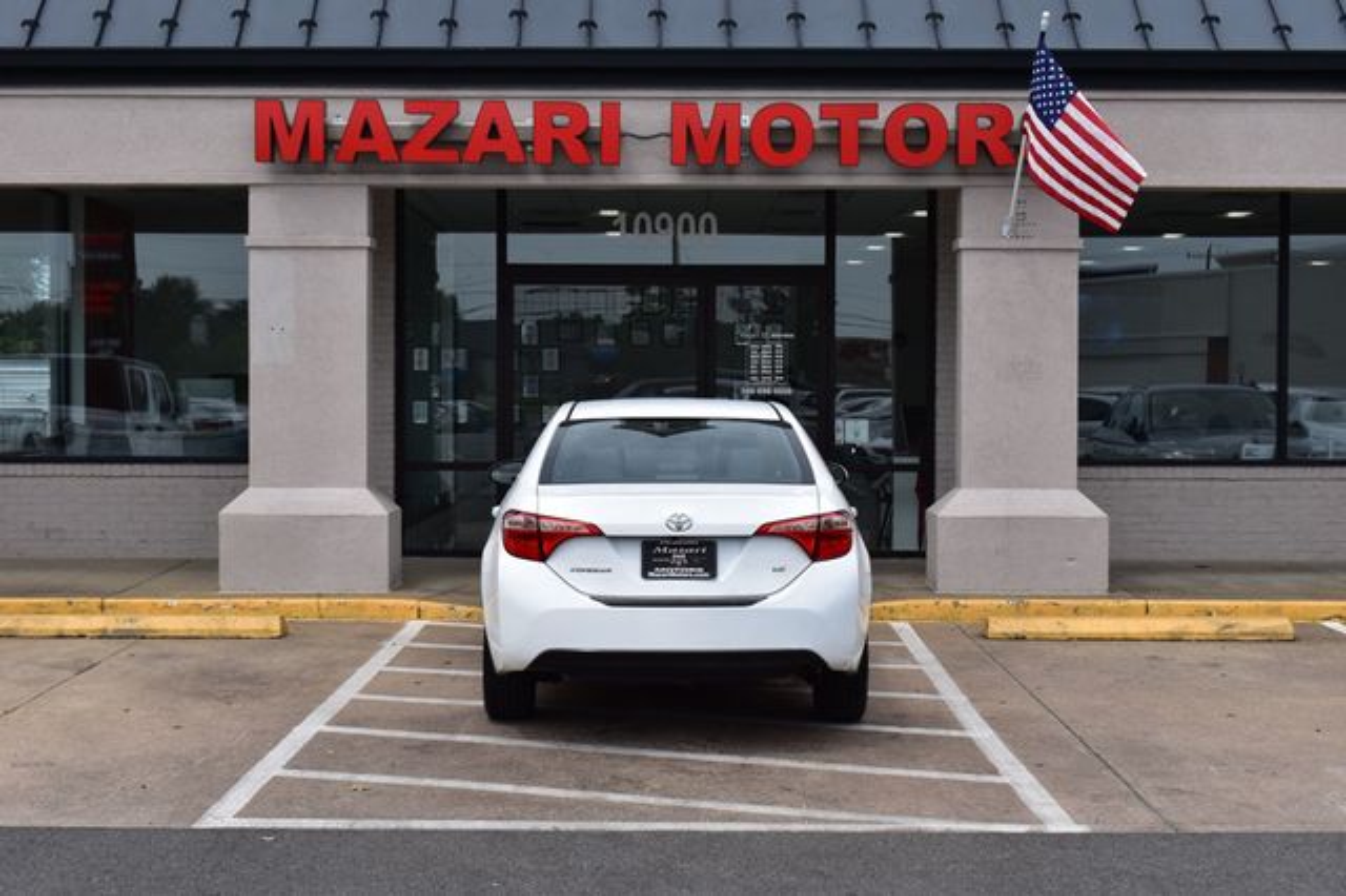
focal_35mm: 51
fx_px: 1906
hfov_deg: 38.9
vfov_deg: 26.5
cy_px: 448
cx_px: 673
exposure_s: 1/500
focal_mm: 34
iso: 280
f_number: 11
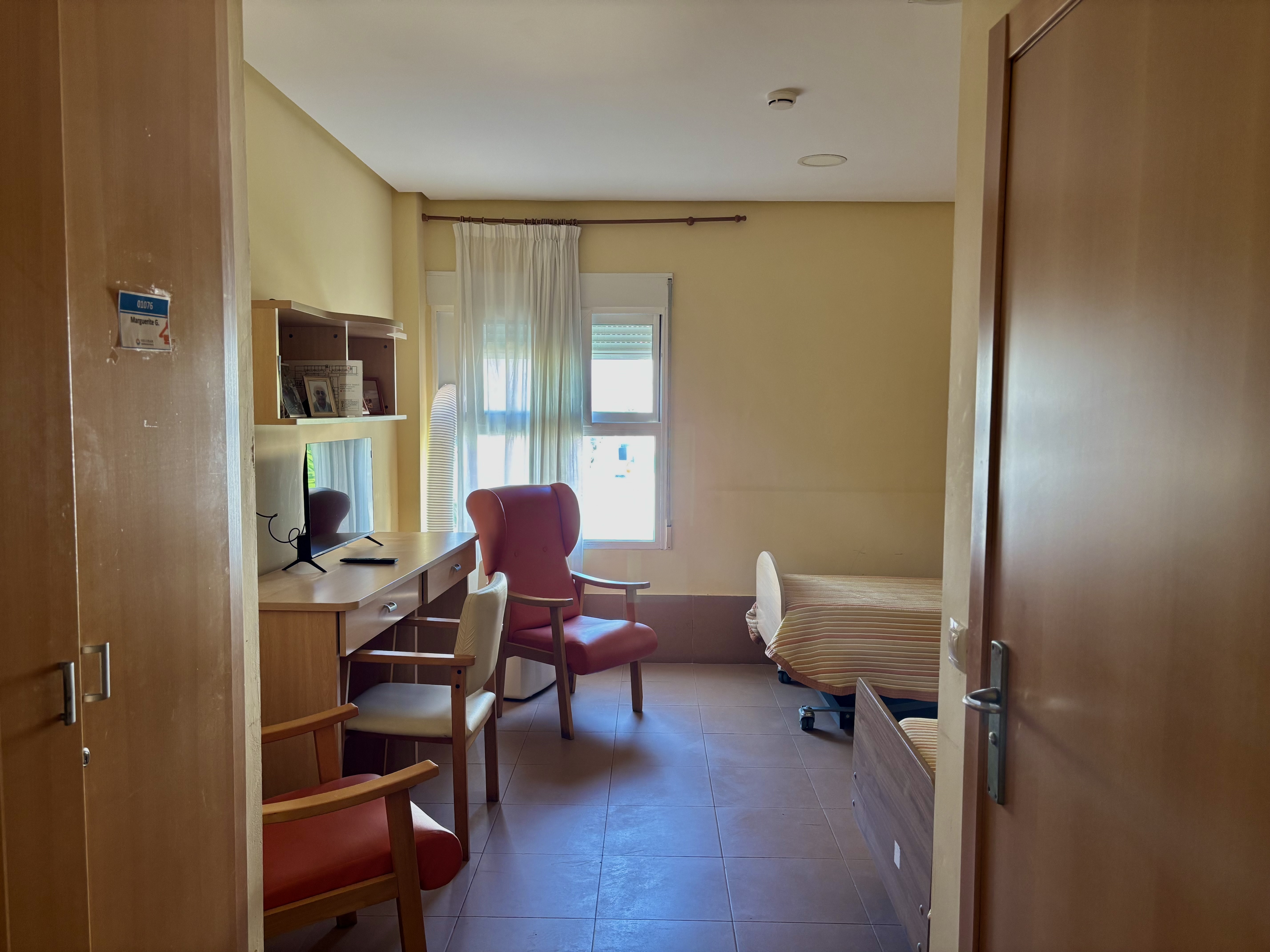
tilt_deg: -5.3
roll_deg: -0.6
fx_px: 954
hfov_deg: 67.3
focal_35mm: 26
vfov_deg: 53.1
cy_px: 476
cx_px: 635
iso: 125
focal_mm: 5.96
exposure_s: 1/70
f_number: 1.6
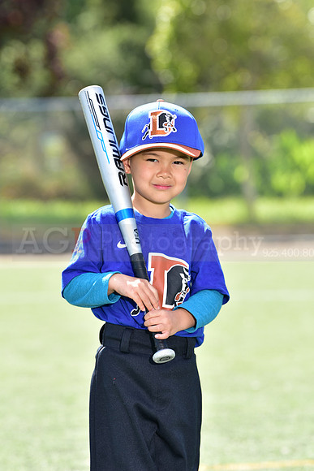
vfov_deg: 10.3
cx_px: 157
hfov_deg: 6.9
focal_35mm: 200
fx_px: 2615
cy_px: 236
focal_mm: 200
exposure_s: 1/160
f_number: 5.6
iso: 100
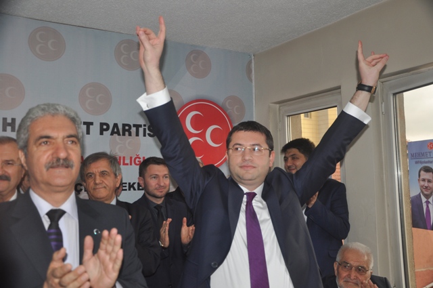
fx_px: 432
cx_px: 216
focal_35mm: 36
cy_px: 144
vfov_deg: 36.8
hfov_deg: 53.2
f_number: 3.8
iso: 320
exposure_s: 1/60
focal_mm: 24
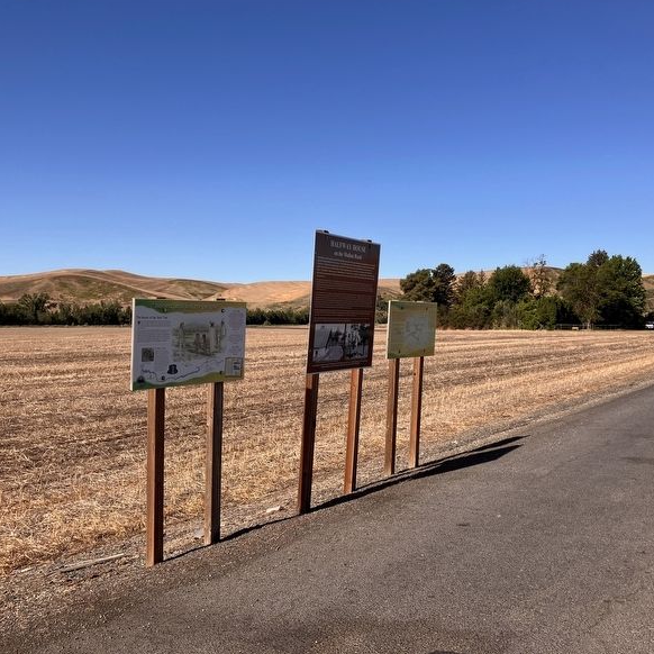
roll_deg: -1.5
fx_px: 727
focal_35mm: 34
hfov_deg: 48.4
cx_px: 356
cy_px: 321
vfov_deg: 48.4
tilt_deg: -1.2
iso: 32
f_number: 1.8
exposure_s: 1/2315
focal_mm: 3.99
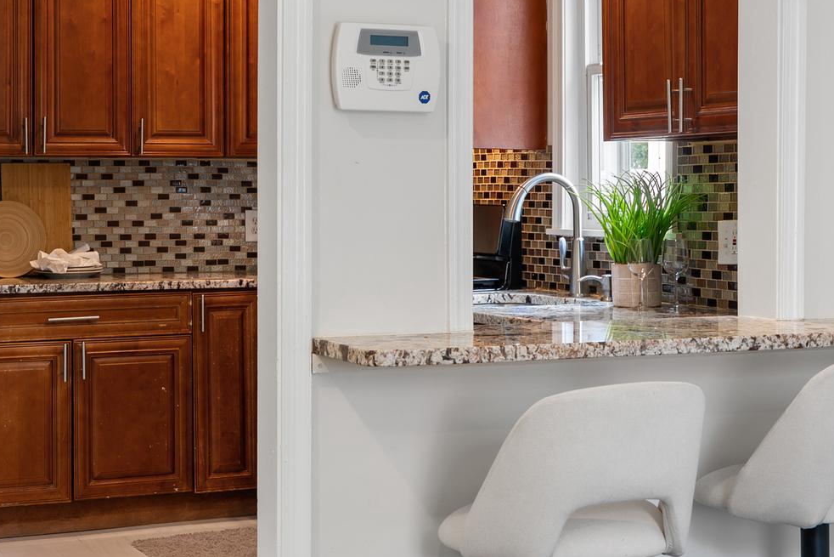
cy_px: 210
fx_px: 1691
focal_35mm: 73
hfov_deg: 27.7
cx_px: 383
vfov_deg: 18.6
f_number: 8
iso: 200
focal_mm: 35
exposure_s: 1/1.25
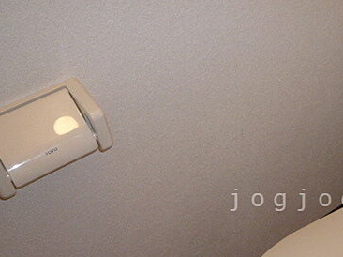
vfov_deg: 29.1
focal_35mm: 49
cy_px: 200
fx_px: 485
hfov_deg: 37.0
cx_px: 294
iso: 100
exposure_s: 1/30
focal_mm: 4.6
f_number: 2.8
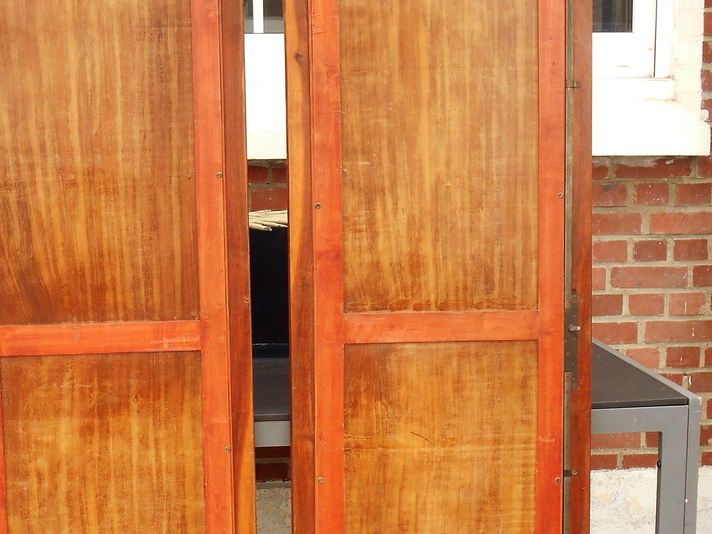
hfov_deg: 29.8
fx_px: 1337
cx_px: 363
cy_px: 333
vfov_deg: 22.5
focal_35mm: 65
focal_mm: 6.3
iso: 80
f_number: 3.7
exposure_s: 1/50
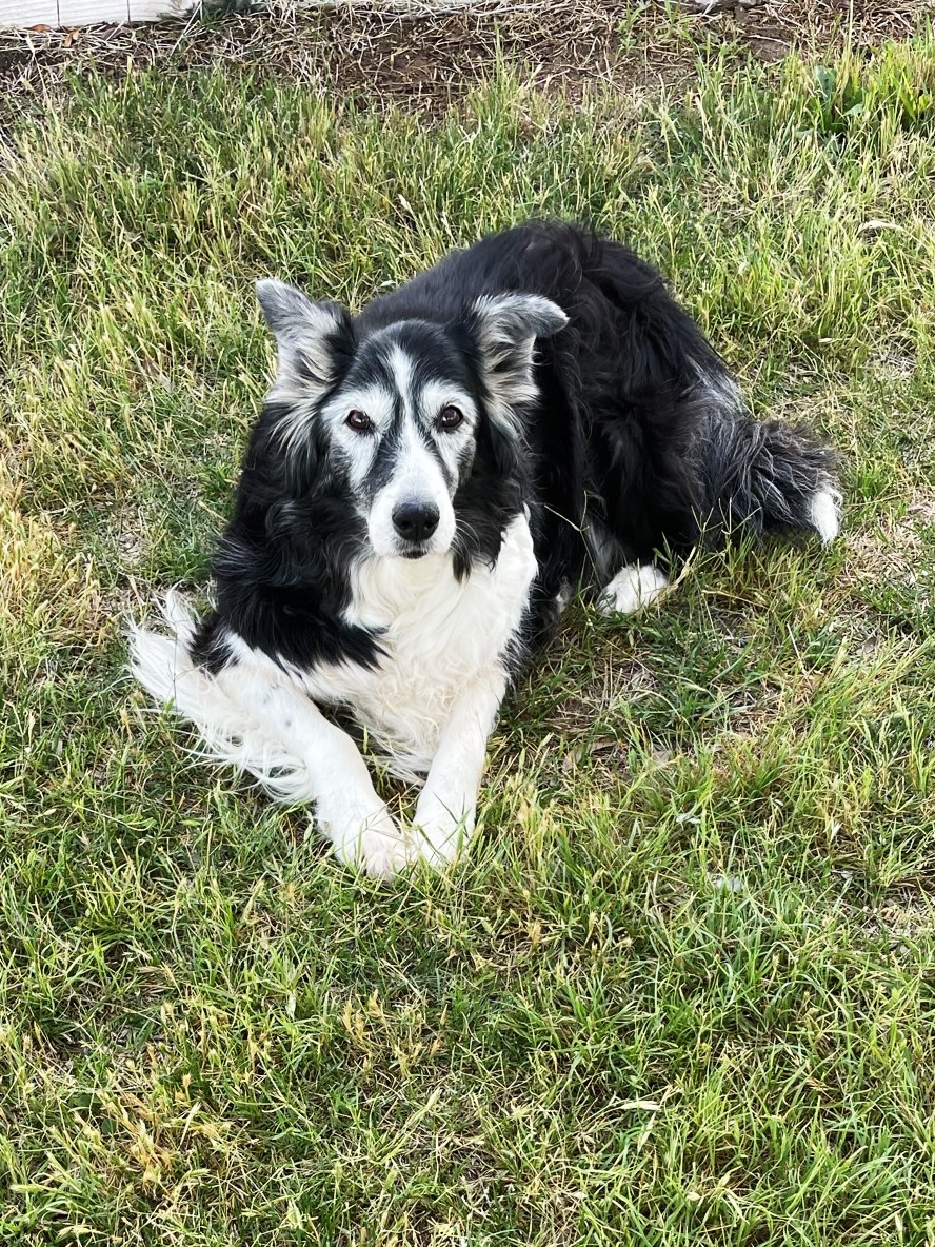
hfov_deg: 53.1
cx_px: 468
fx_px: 936
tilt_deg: -55.6
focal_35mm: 26
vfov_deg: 67.3
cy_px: 624
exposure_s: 1/121
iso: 32
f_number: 1.6
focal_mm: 4.2
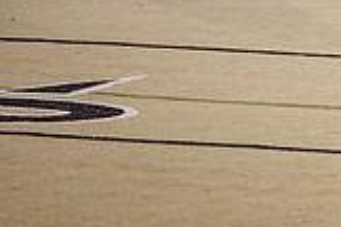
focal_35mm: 795
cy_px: -198
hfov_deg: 2.6
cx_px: 561
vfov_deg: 1.7
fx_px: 7530
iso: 125
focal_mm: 200
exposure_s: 1/500
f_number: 2.8
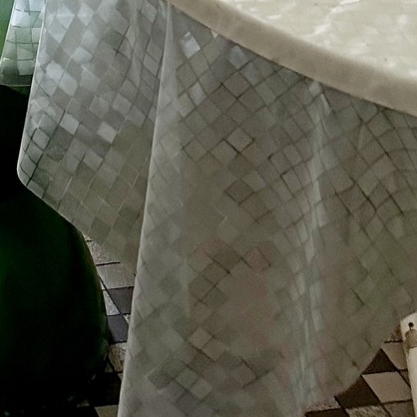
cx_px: -344
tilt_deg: -9.6
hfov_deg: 12.3
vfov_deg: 11.3
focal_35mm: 130
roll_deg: -1.7
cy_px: -563
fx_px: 1772
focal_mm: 6.86
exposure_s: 1/121
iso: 50
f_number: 1.78
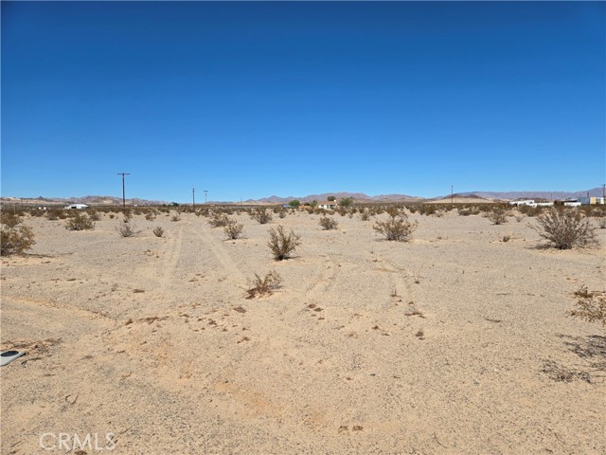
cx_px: 303
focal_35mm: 23
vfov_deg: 58.9
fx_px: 403
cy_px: 228
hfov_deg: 73.9
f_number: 1.8
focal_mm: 5.4
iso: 25
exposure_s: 1/3390
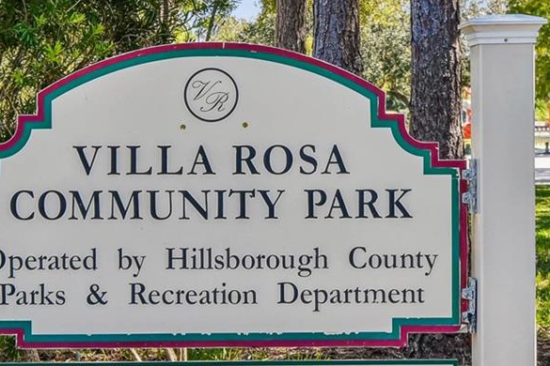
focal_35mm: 82
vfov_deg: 16.6
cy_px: 116
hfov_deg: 24.7
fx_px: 1253
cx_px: 199
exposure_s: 1/25
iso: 100
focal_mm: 20
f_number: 7.1
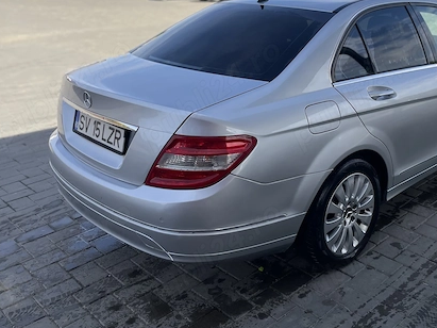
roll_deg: +1.6
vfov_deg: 37.2
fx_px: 480
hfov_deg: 48.3
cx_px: 286
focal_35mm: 38
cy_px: 105
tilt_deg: -15.1
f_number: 1.6
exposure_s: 1/3205
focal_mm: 4.2
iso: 50
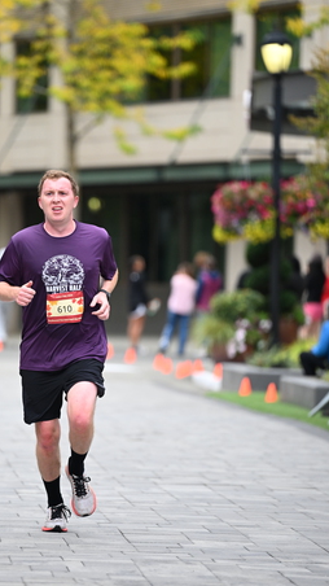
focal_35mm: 255
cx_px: 98
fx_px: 3958
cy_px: 275
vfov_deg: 8.5
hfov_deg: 4.8
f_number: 2.8
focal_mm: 200
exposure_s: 1/2000
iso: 800
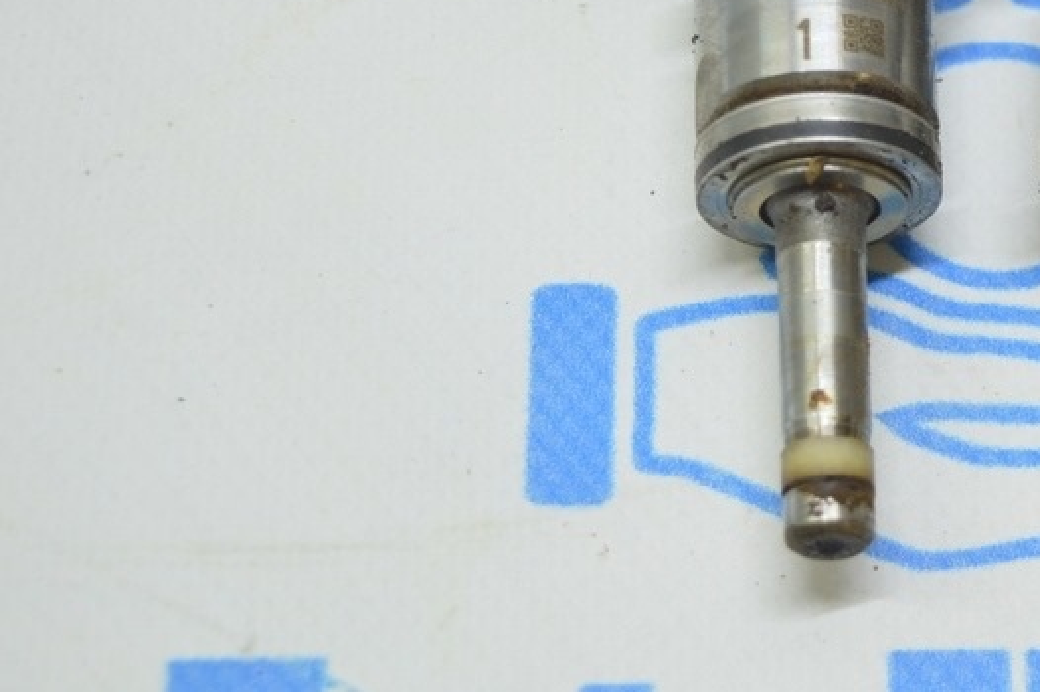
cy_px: 264
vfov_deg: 12.3
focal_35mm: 111
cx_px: 917
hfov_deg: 18.2
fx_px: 3205
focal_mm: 38
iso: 400
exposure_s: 1/40
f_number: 4.8
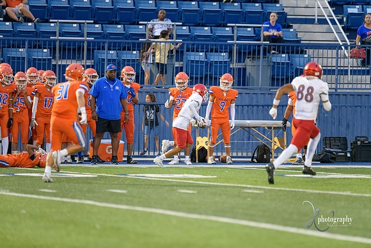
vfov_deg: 4.6
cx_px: 186
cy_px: 124
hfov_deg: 6.9
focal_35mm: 300
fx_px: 3092
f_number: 2.8
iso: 3200
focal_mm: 300
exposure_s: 1/800
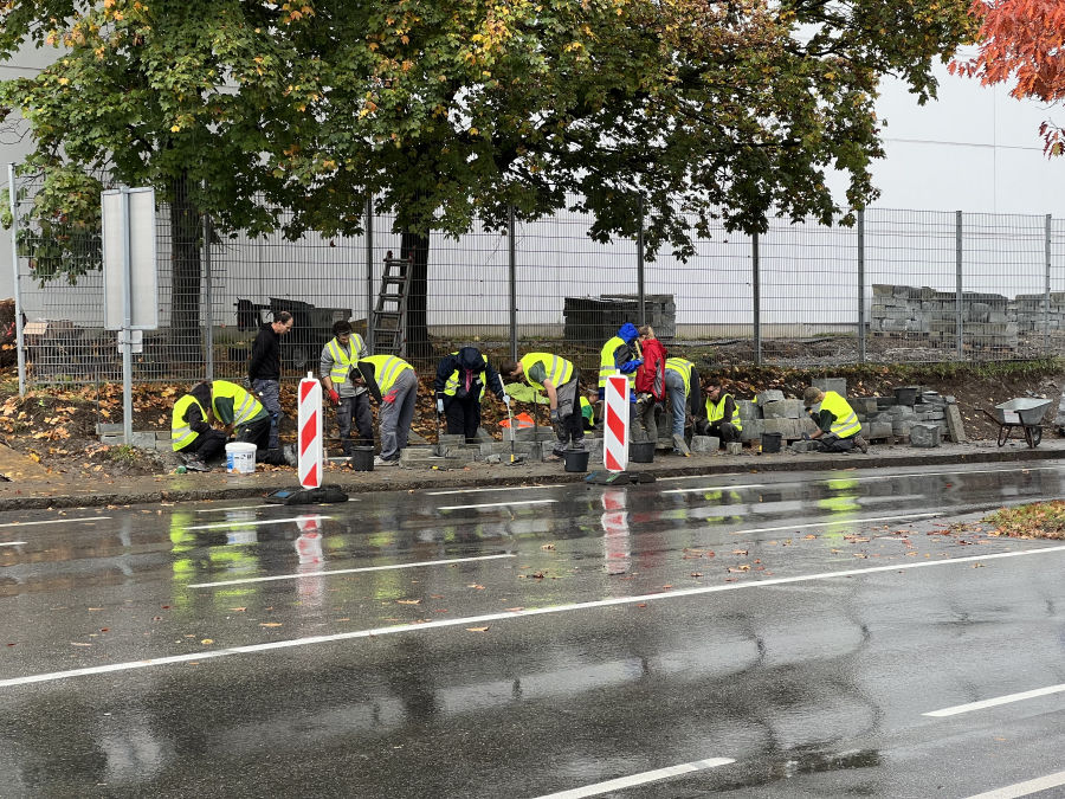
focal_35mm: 77
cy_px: 400
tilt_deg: -0.7
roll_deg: +2.2
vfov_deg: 19.1
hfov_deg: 25.3
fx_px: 2369
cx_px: 532
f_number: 2.8
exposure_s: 1/99
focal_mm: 9
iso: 50
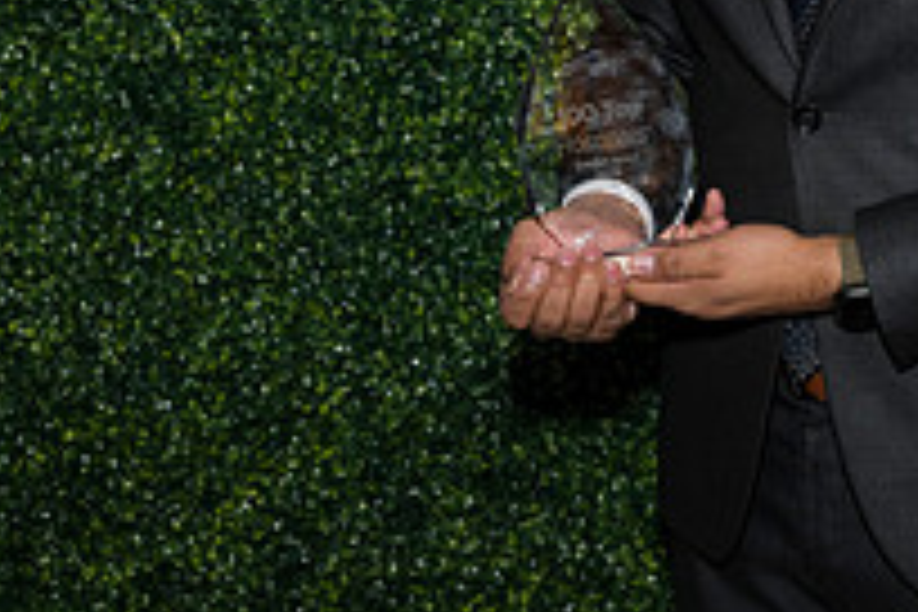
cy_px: -241
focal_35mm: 114
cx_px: 792
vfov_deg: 11.6
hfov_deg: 17.7
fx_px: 2907
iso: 500
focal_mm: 40
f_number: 5
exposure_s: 1/160
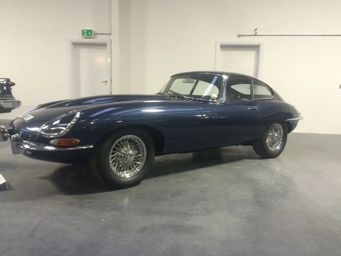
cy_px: 128
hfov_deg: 61.7
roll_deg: -1.0
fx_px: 286
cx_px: 170
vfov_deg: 48.2
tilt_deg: -8.5
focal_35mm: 29
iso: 125
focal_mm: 4.15
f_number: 2.2
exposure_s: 1/30
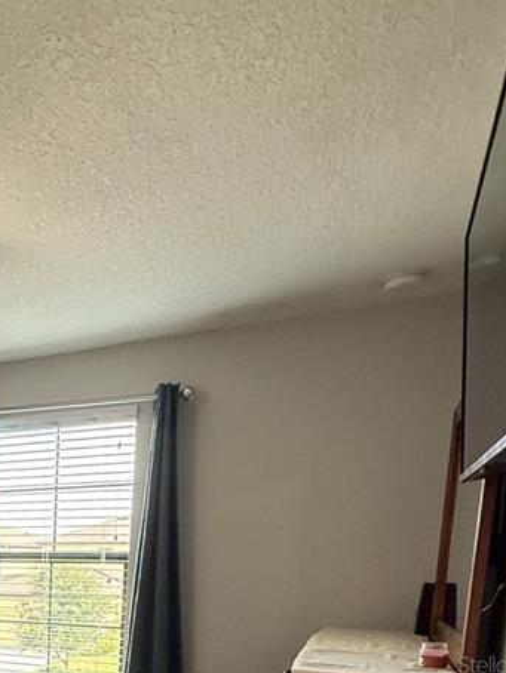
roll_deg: -0.7
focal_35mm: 37
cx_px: -105
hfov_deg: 32.0
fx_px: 720
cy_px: 664
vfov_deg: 43.4
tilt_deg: -8.2
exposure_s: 1/120
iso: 320
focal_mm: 2.22
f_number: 2.2
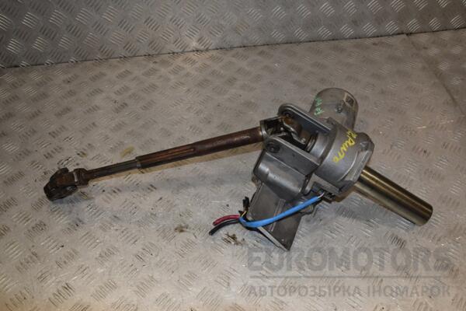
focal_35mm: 33
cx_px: 233
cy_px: 156
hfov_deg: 57.2
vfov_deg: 40.0
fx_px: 427
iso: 800
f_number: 10
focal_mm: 22
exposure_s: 1/200
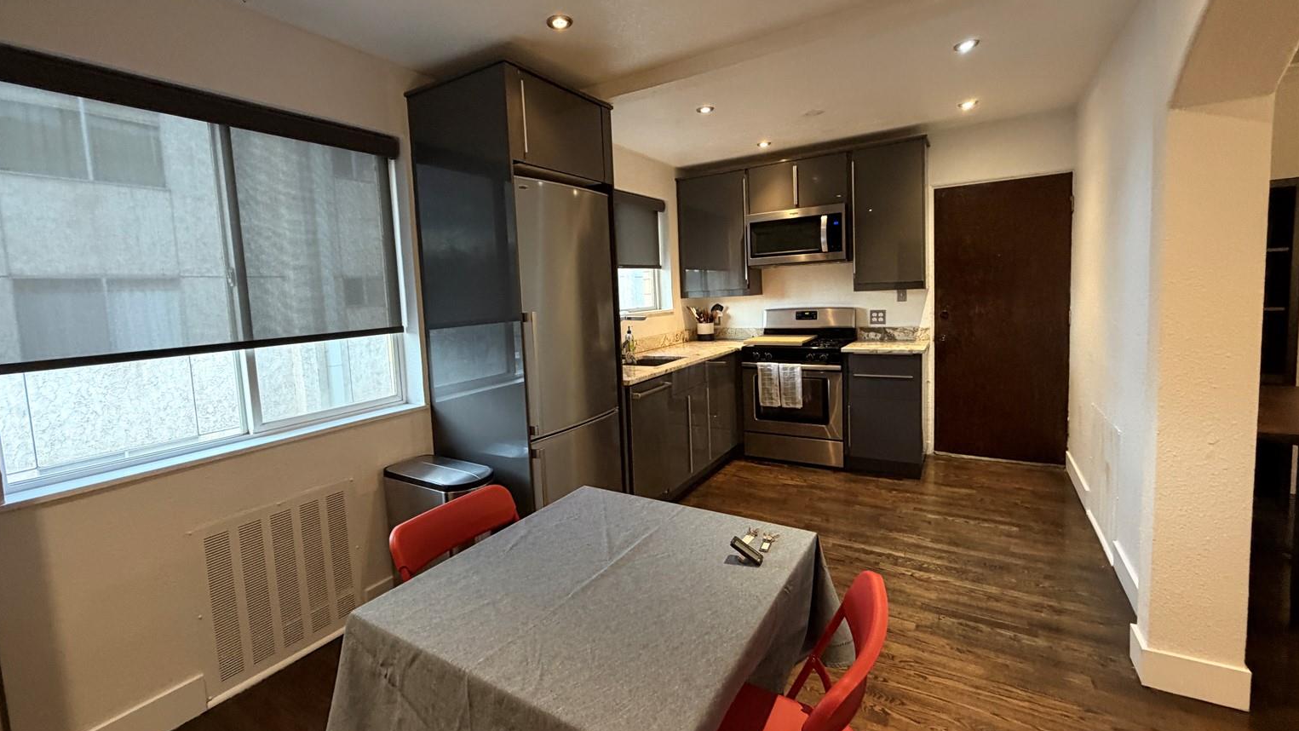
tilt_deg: -4.5
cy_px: 341
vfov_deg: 67.0
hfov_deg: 99.3
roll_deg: +2.4
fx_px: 551
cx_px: 621
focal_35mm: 16
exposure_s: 1/60
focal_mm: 2.22
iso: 400
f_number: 2.2
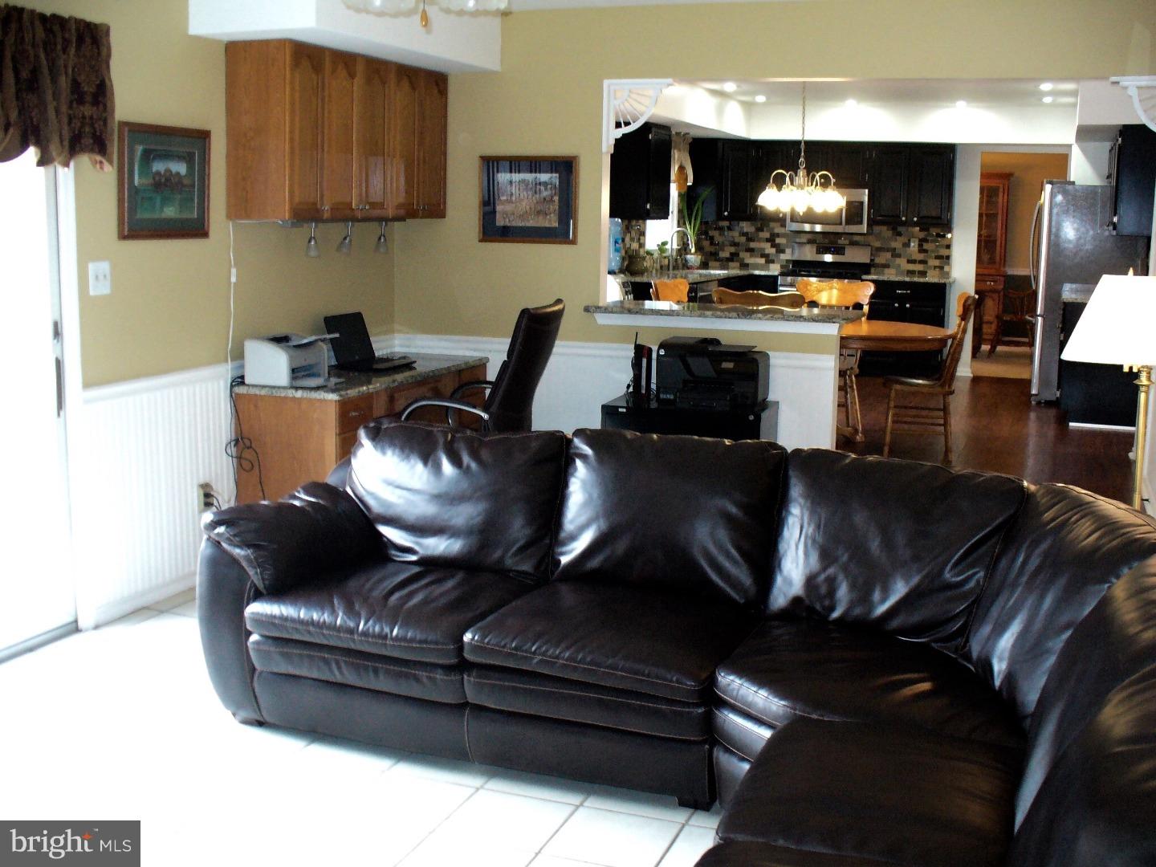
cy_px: 434
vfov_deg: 38.7
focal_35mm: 37
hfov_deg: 50.1
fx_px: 1236
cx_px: 578
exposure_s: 1/30
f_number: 2.8
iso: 320
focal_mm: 6.1
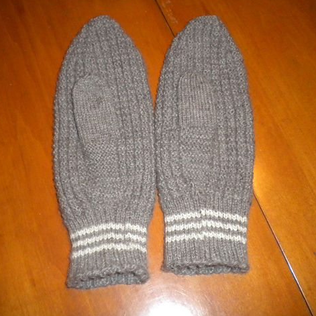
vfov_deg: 40.0
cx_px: 153
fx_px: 434
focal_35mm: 42
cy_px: 156
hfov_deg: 40.0
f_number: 3.1
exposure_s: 1/30
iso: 400
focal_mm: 6.3
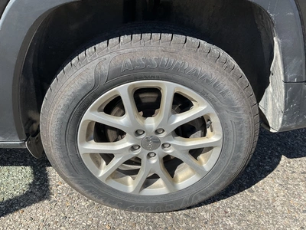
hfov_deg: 61.7
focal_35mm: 29
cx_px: 153
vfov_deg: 48.2
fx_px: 256
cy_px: 115
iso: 25
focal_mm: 3
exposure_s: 1/1451
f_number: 1.8
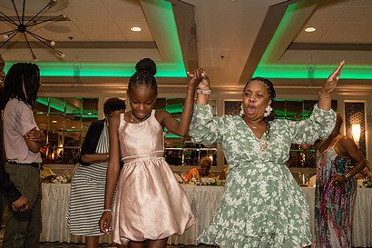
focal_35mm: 40
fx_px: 413
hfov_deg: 48.5
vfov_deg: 33.4
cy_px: 115
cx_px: 193
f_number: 3.5
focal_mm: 27
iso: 1600
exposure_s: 1/160
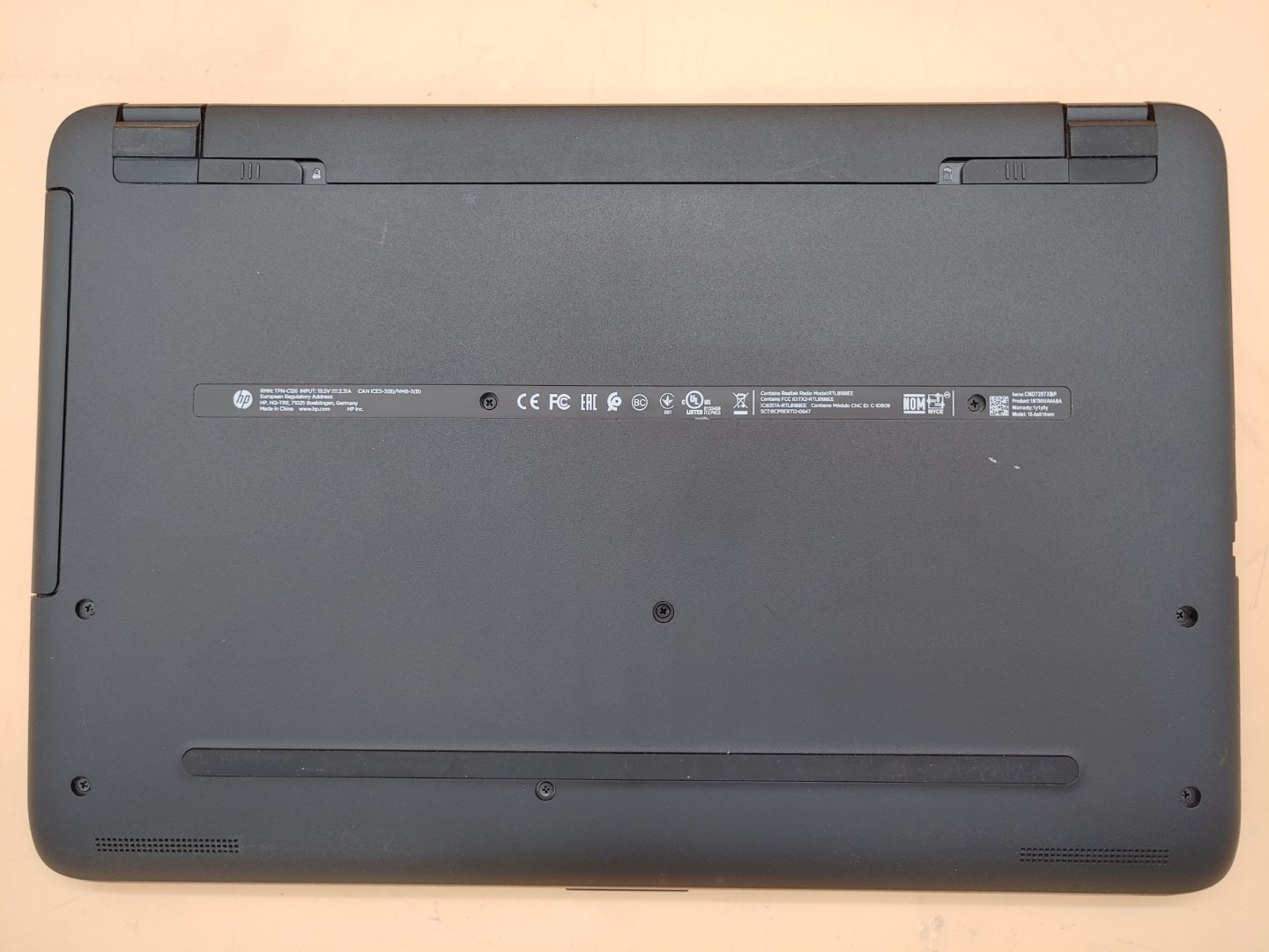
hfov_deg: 67.3
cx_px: 634
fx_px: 953
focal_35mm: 26
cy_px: 476
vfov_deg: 53.1
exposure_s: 1/60
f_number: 1.8
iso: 50
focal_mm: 4.36
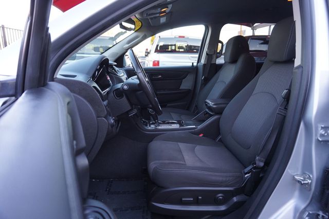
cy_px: 110
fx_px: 219
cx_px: 164
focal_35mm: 24
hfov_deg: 73.8
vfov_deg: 53.1
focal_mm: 16
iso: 250
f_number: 4
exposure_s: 1/60
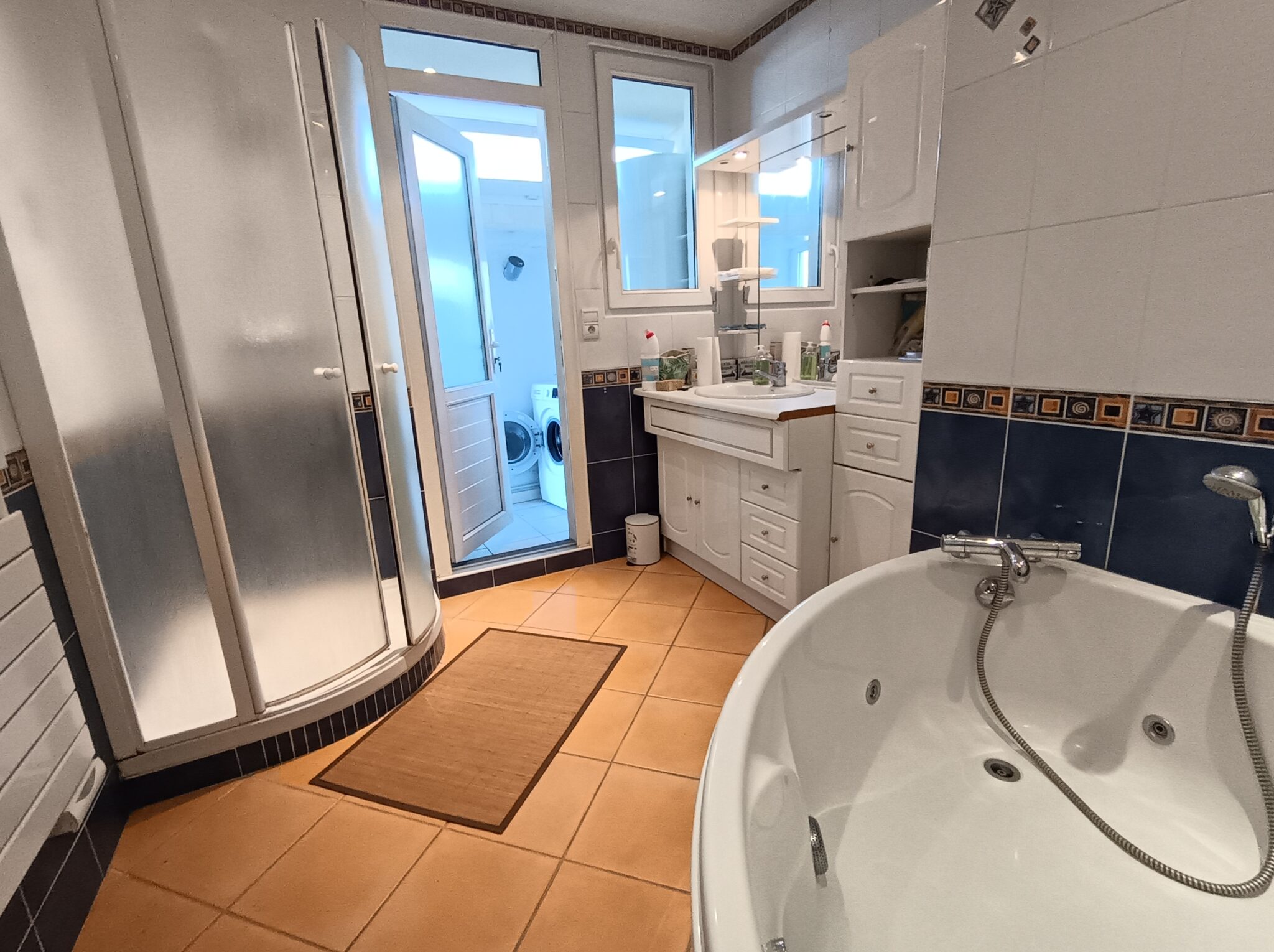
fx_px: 625
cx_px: 637
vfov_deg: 74.6
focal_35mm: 17
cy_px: 476
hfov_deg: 91.1
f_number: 2.2
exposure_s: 1/50
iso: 523
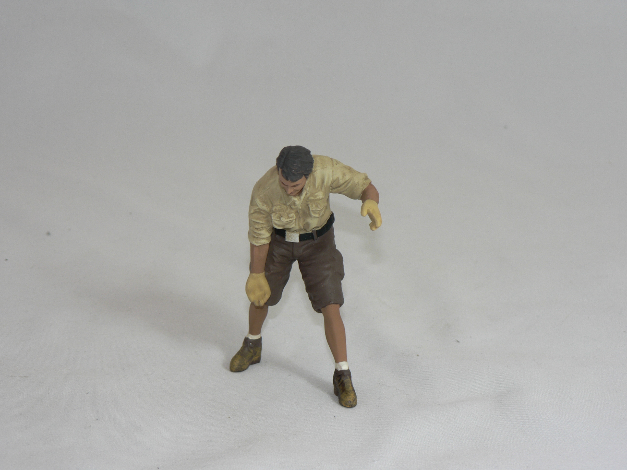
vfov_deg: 15.9
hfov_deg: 21.1
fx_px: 1685
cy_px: 235
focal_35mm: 93
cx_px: 314
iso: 80
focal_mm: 15.5
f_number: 3.2
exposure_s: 1/60
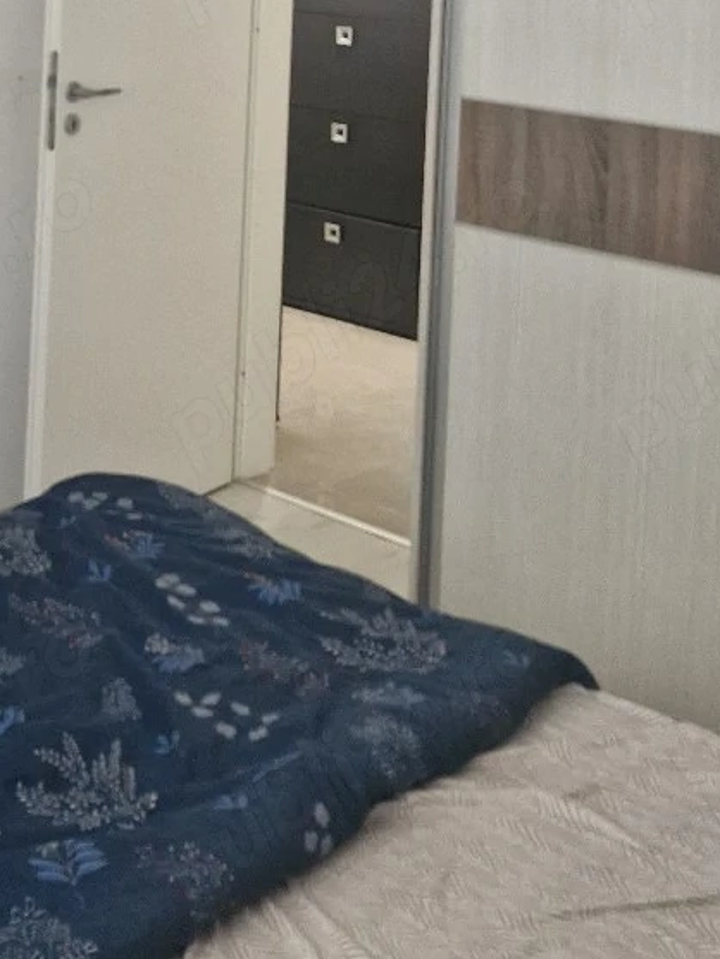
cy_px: -65
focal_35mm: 55
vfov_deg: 31.5
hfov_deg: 25.4
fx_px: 1525
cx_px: 21
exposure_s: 1/100
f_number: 1.8
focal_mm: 5.54
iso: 1000
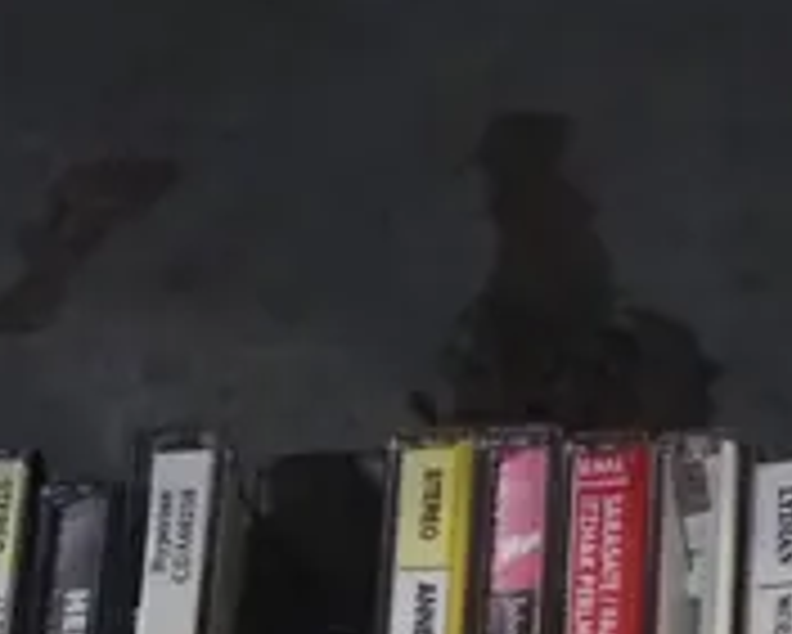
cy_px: 1237
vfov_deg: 5.4
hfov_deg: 6.8
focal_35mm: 284
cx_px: 832
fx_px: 6661
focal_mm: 25
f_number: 5.6
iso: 2000
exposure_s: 1/60
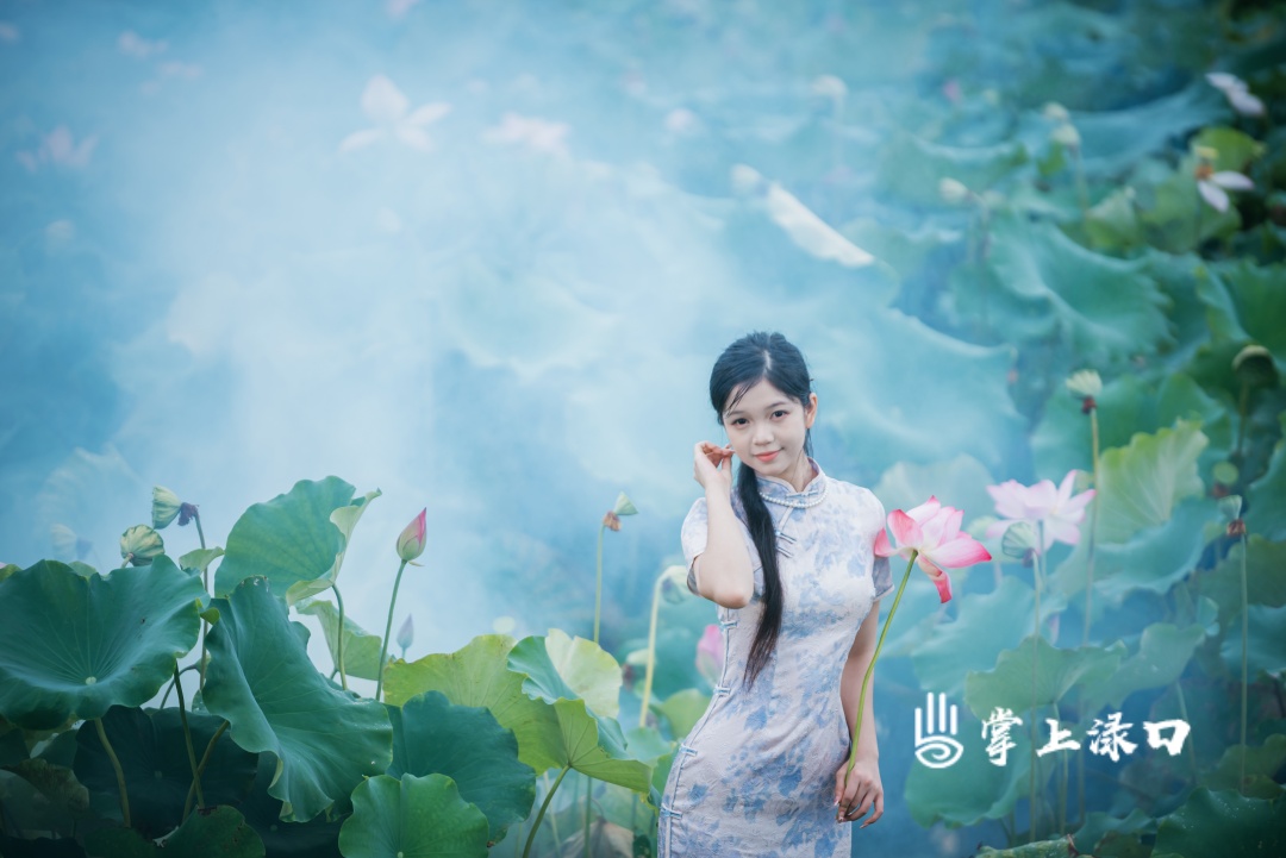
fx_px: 7147
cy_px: 429
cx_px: 643
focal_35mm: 200
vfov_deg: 6.9
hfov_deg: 10.3
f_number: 2.8
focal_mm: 200
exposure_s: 1/500
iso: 200
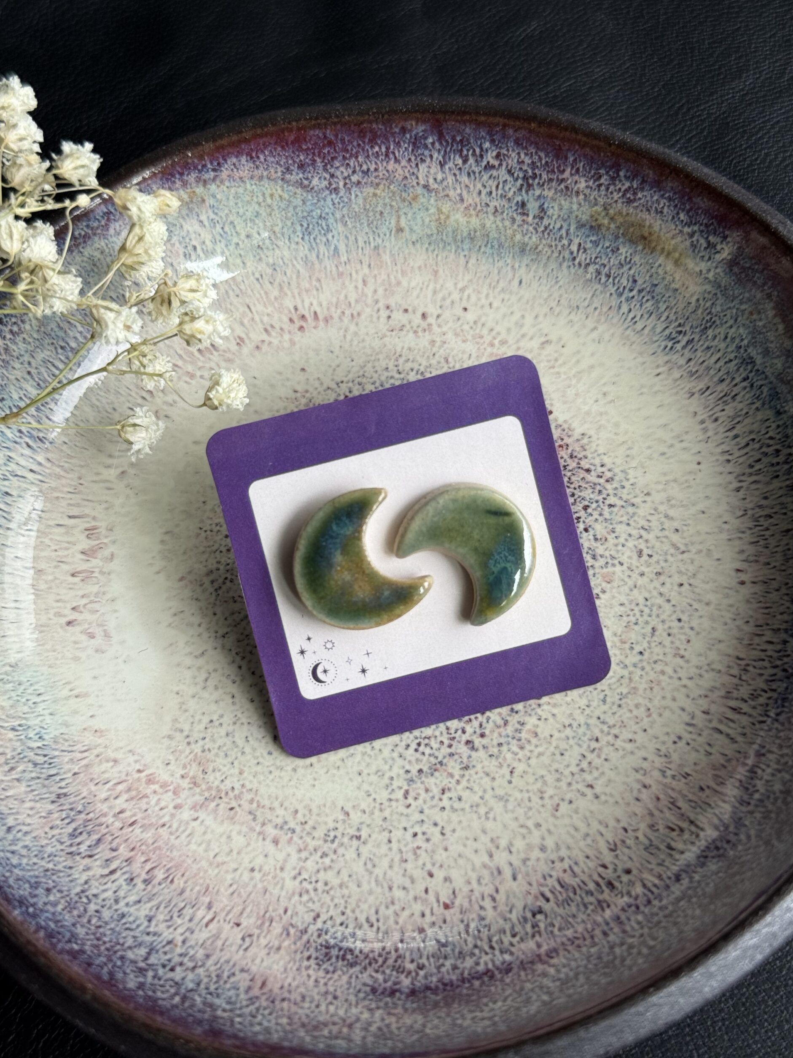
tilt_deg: -62.4
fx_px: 1497
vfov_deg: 38.9
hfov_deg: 29.7
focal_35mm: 49
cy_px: 519
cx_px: 391
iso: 64
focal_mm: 6.76
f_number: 1.78
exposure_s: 1/307
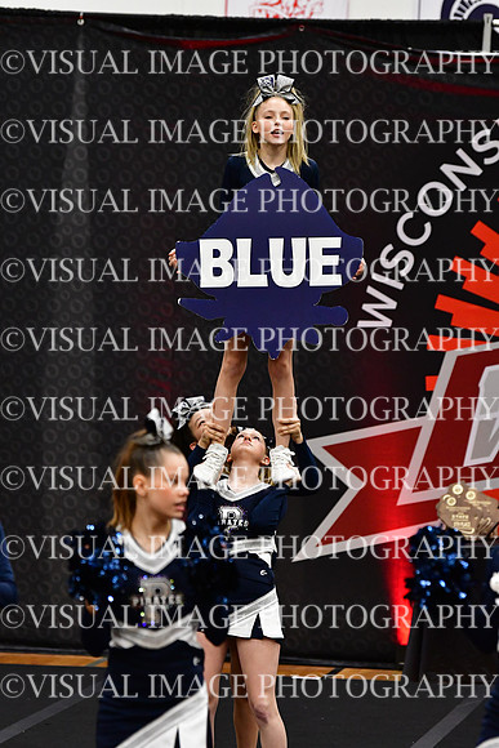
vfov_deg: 8.9
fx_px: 4820
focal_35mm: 232
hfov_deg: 5.9
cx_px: 250
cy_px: 374
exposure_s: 1/500
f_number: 3.5
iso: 4000
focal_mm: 155
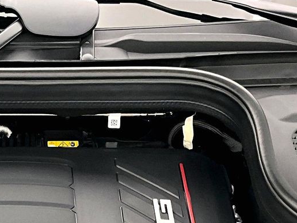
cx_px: 13
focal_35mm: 90
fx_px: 772
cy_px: 308
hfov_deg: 21.2
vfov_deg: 15.5
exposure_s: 1/40
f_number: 1.8
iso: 320
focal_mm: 3
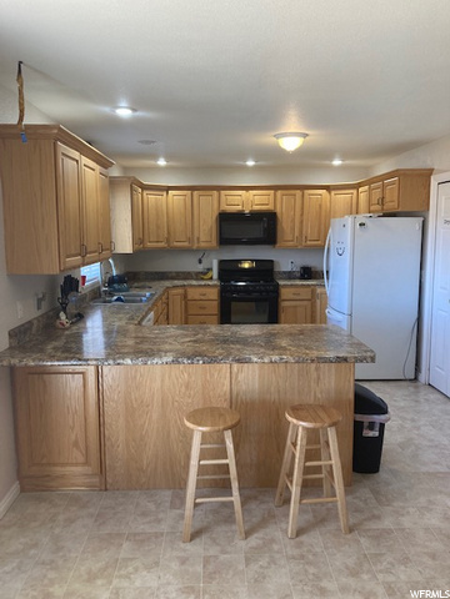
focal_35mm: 28
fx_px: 485
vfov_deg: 63.4
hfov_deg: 49.7
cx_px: 225
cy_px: 300
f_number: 1.8
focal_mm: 3.99
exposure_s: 1/60
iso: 80
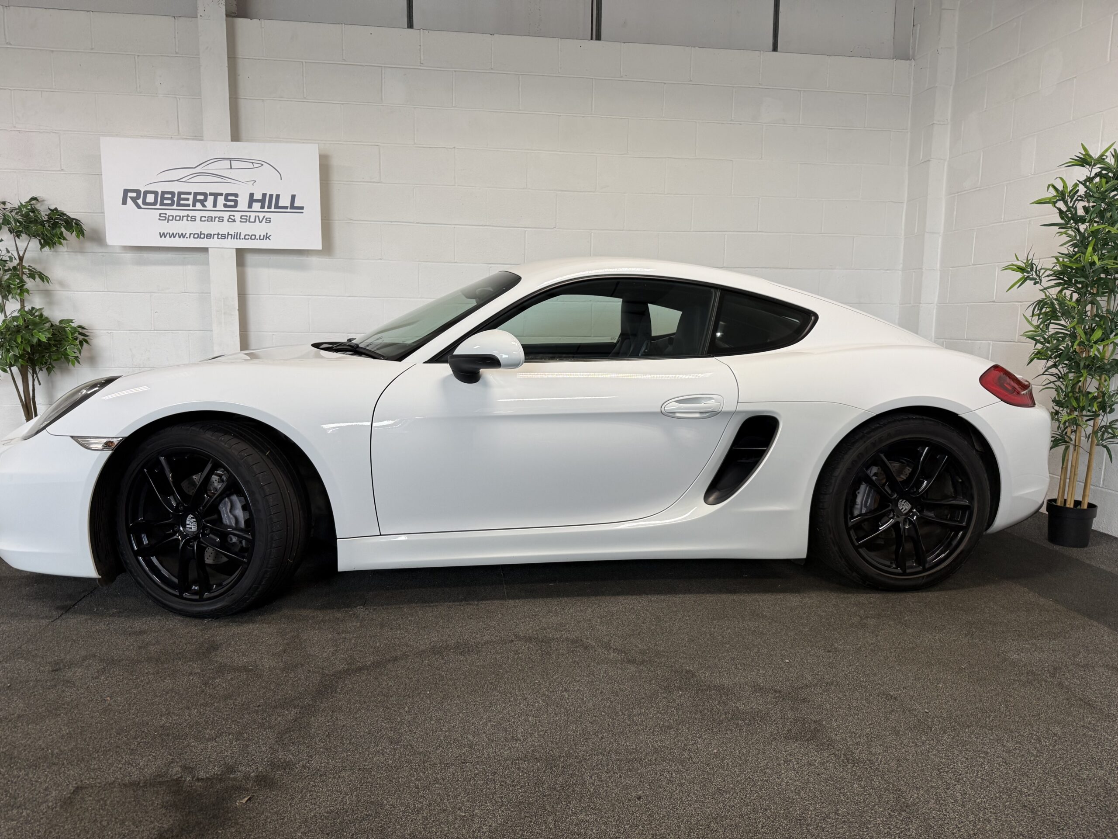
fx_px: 775
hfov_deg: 71.6
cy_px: 420
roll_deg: +0.0
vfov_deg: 56.8
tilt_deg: -7.0
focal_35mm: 24
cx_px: 559
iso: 100
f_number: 1.78
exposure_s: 1/100
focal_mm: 6.76
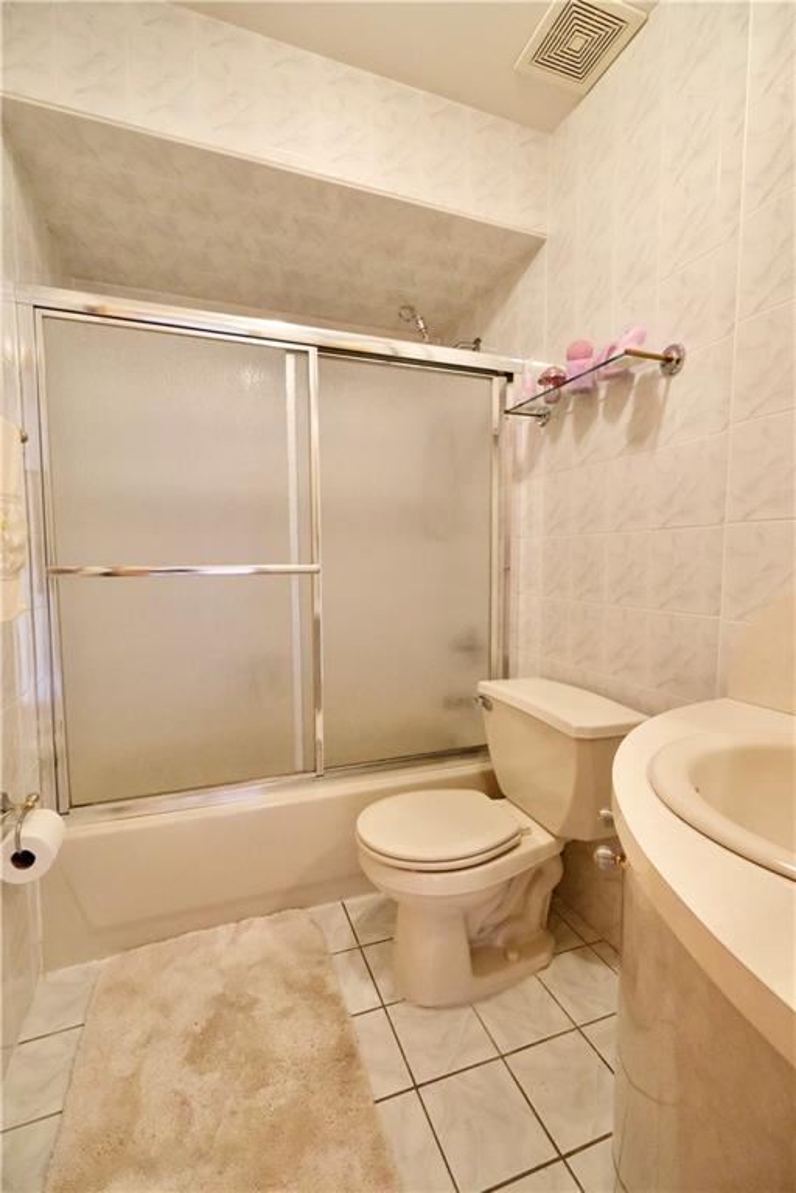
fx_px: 497
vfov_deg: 100.4
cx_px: 398
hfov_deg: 77.3
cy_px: 596
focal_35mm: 15
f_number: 4
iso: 6400
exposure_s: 1/75
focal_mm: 10
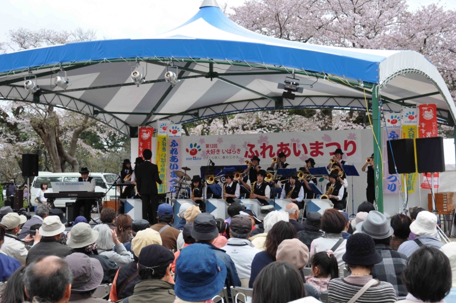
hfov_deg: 33.4
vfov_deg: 22.6
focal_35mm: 60
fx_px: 759
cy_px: 152
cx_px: 228
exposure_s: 1/250
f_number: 8
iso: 200
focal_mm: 40
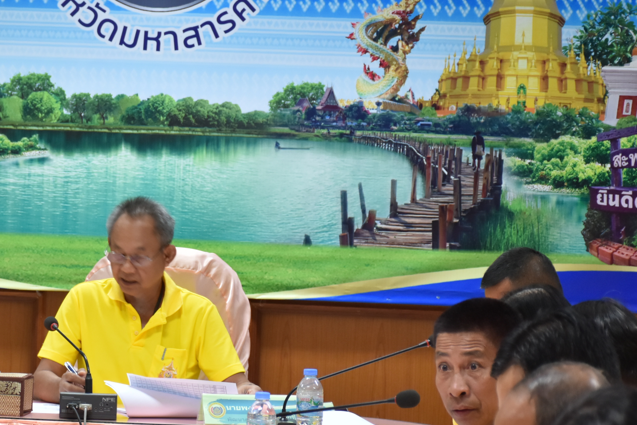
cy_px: 280
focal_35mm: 182
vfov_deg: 7.5
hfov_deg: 11.3
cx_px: 136
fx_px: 3220
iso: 800
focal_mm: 70
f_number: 5
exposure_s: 1/40
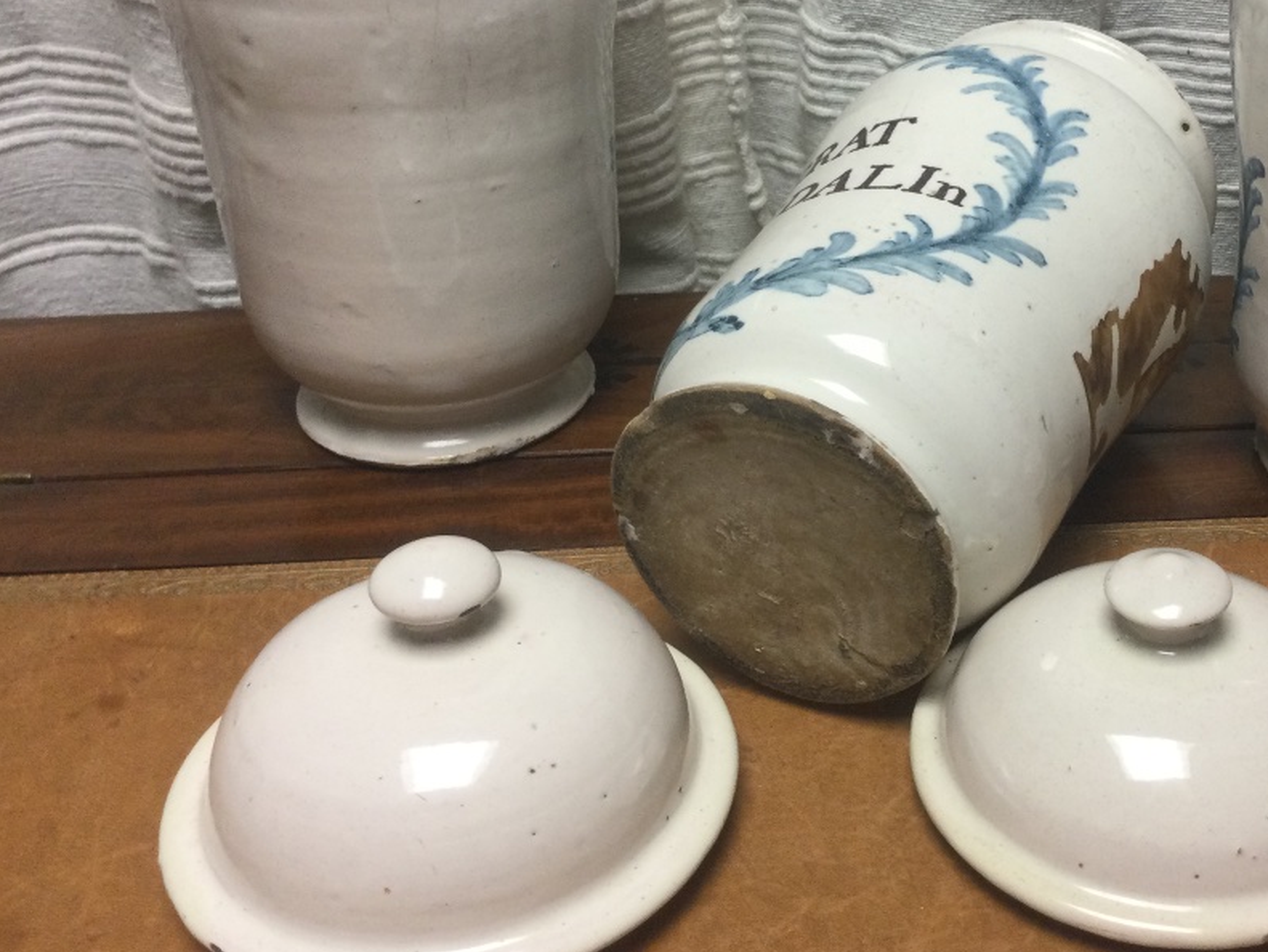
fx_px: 1722
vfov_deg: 30.7
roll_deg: +1.4
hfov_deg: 39.6
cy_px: 324
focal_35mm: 47
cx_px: 907
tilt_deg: -28.4
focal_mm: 3.3
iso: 64
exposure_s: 1/33
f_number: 2.4
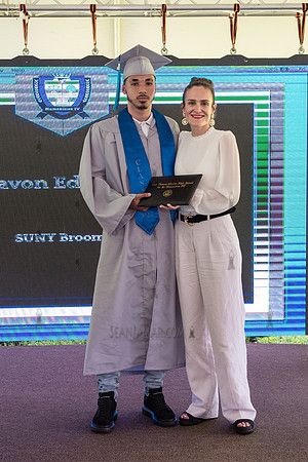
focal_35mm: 64
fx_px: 820
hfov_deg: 21.3
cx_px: 152
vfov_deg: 31.5
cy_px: 208
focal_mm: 38
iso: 2500
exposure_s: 1/800
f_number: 4
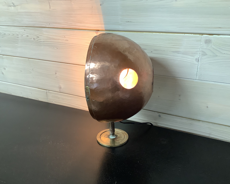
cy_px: 93
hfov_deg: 54.2
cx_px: 114
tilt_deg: -21.3
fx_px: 225
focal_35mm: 33
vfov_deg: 44.5
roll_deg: +0.8
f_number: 2.4
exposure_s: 1/60
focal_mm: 3.3
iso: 125
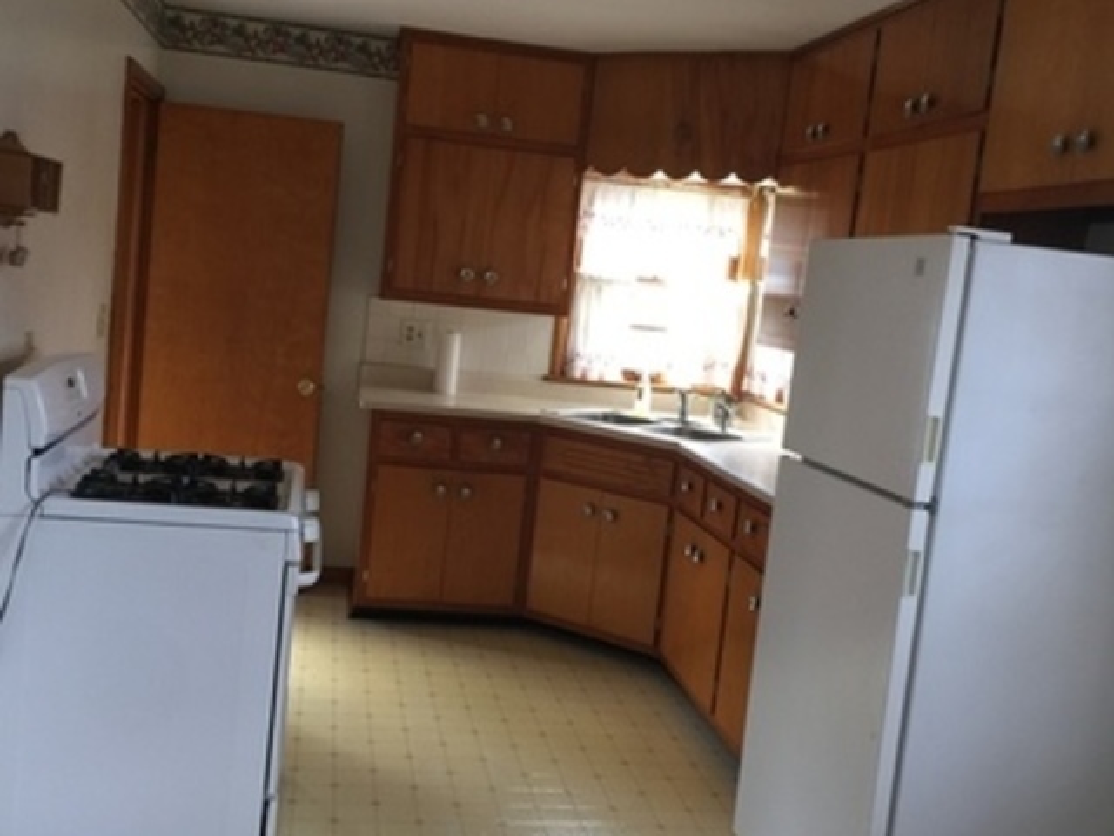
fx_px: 933
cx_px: 557
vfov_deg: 48.2
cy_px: 418
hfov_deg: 61.7
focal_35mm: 29
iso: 40
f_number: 2.2
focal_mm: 4.15
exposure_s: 1/30
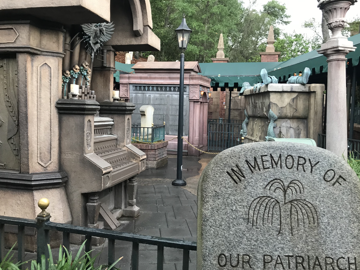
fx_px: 322
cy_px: 133
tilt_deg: -3.8
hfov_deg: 58.4
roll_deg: -1.5
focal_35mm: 31
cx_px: 182
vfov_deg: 45.4
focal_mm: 3.99
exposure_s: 1/30
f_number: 1.8
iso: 25
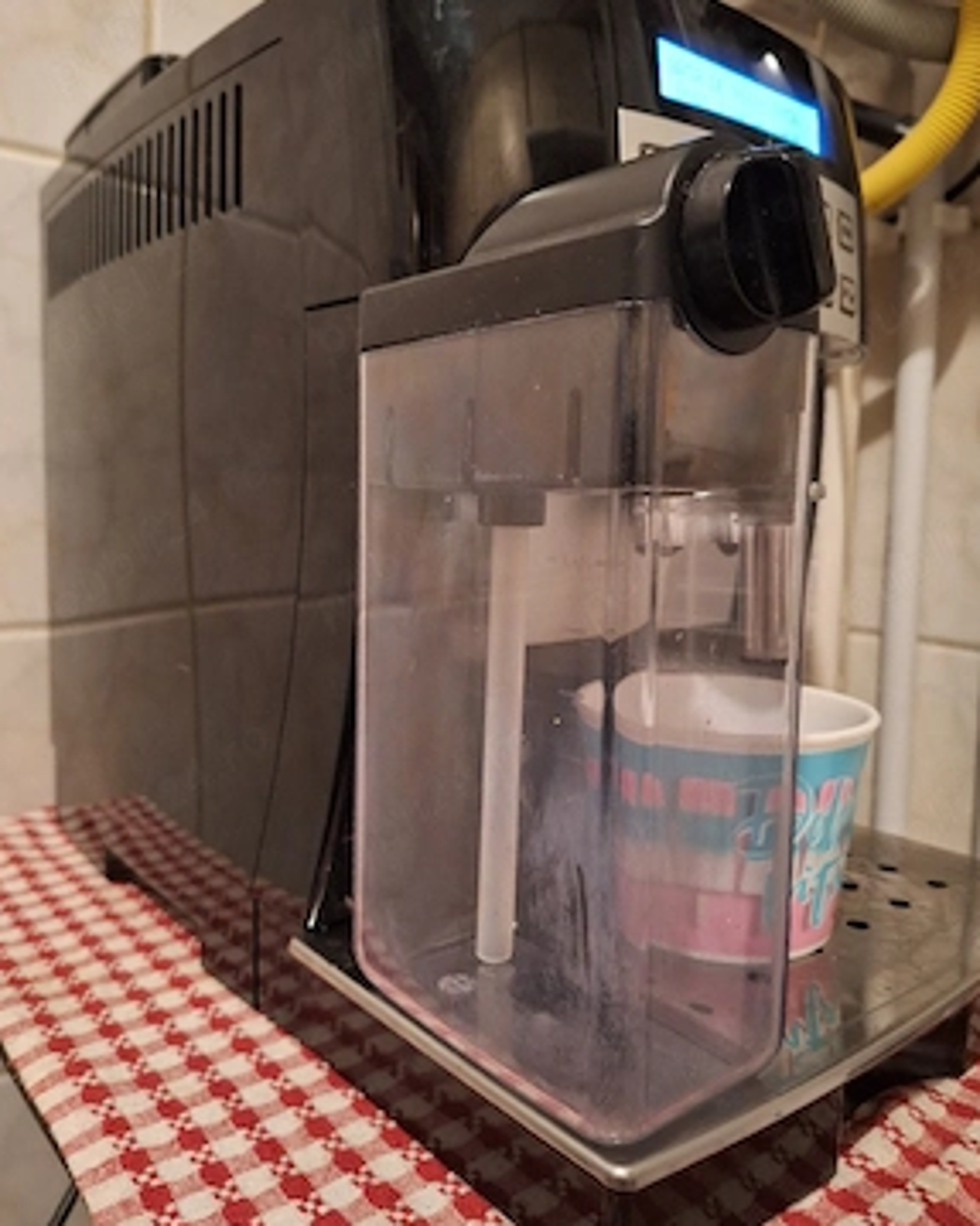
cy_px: 581
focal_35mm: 25
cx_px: 492
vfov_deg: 68.1
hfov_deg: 56.8
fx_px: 907
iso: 640
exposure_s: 1/20
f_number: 1.8
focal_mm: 5.54
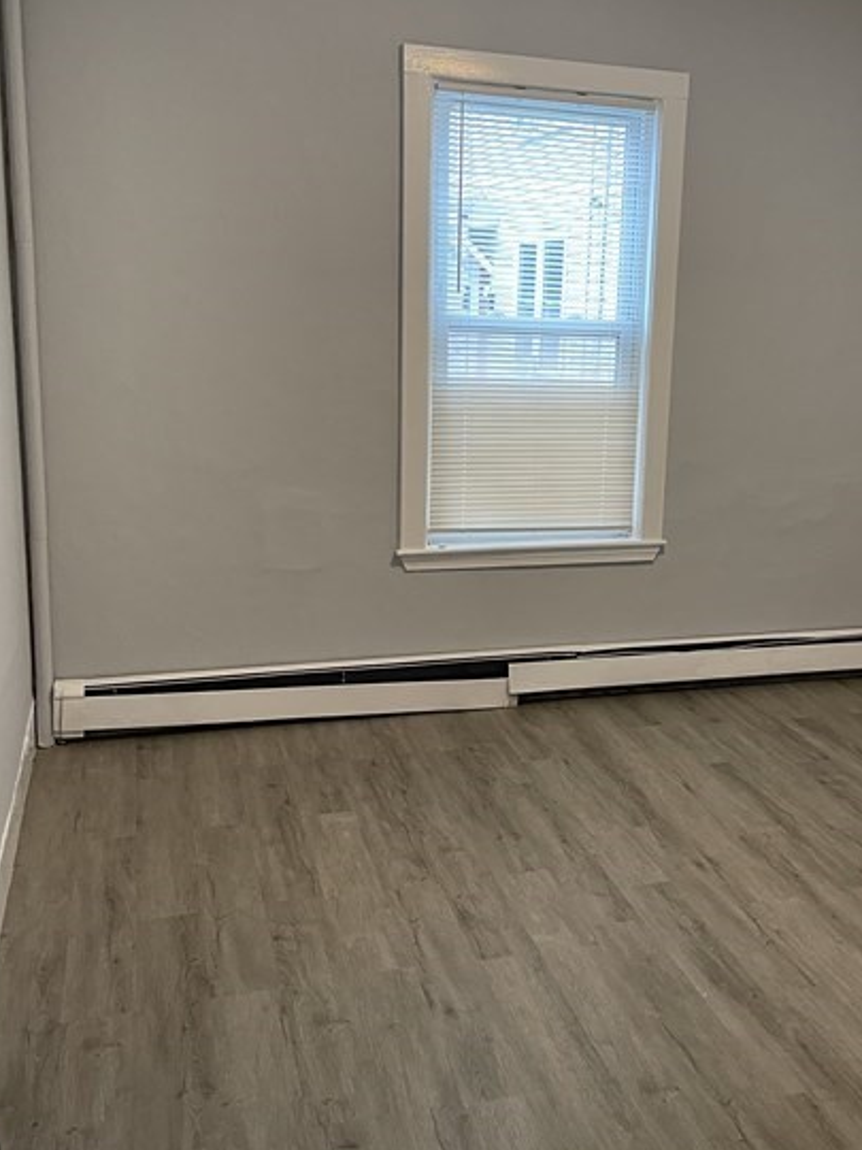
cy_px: 560
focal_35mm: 37
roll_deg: -1.9
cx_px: 594
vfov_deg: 50.1
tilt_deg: -12.4
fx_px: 1228
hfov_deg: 38.1
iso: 160
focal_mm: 4.2
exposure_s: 1/60
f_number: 1.6
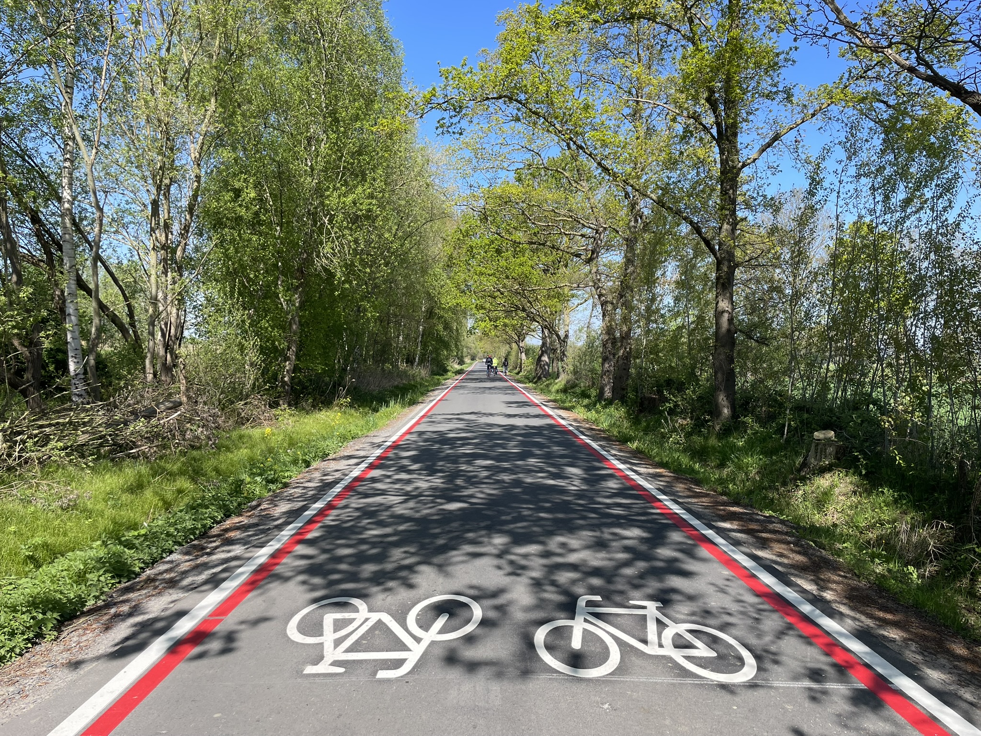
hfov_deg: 67.3
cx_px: 490
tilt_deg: -0.9
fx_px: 737
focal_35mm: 26
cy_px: 368
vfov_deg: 53.1
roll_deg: -0.6
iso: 32
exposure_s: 1/1511
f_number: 1.6
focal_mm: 4.2
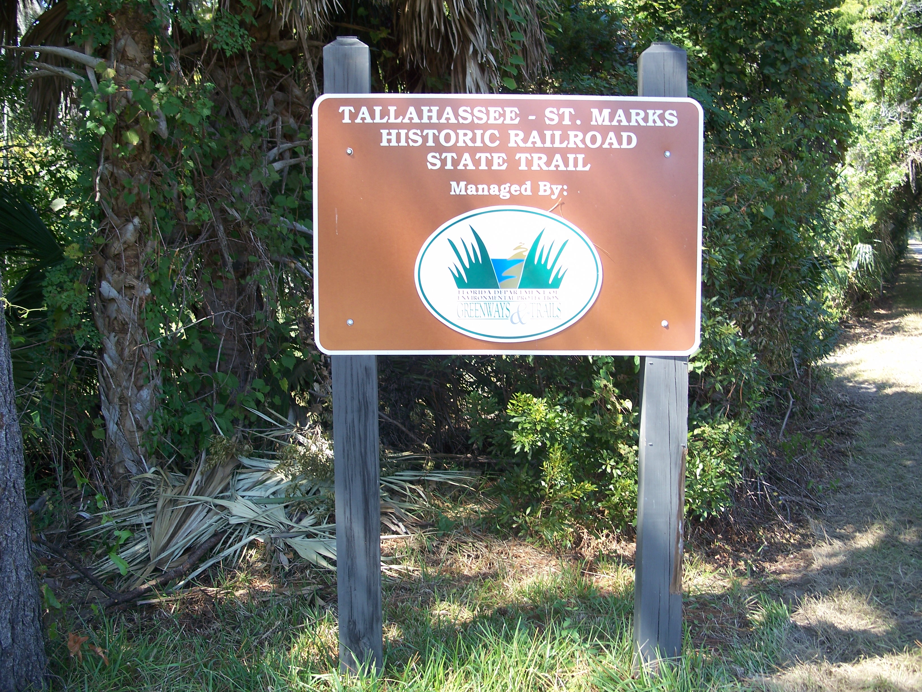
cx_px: 461
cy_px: 346
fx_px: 985
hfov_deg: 50.1
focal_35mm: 37
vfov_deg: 38.7
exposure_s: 1/100
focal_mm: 7.8
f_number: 2.8
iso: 64
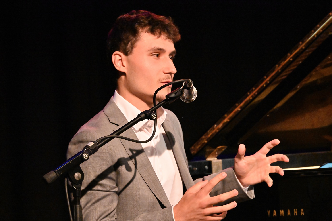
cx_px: 166
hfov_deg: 10.3
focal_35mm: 200
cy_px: 110
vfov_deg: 6.9
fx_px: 1844
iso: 25600
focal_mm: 200
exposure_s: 1/100
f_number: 11
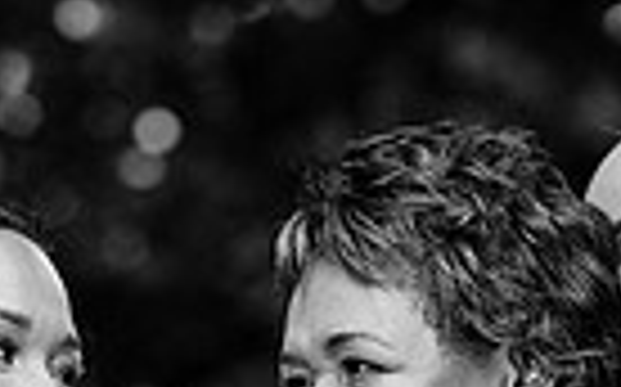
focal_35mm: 556
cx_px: 249
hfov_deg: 3.8
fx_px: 9402
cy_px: 839
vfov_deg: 2.3
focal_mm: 120
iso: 125
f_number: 2.8
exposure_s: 1/200
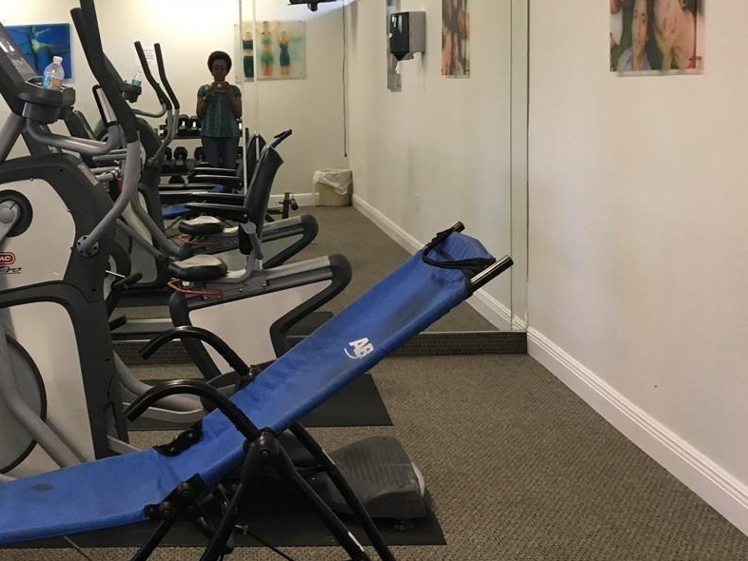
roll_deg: +2.9
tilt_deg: -6.9
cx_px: 135
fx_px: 1275
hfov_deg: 31.7
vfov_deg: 24.8
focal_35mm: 59
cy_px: 262
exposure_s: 1/30
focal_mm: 4.15
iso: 80
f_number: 2.2
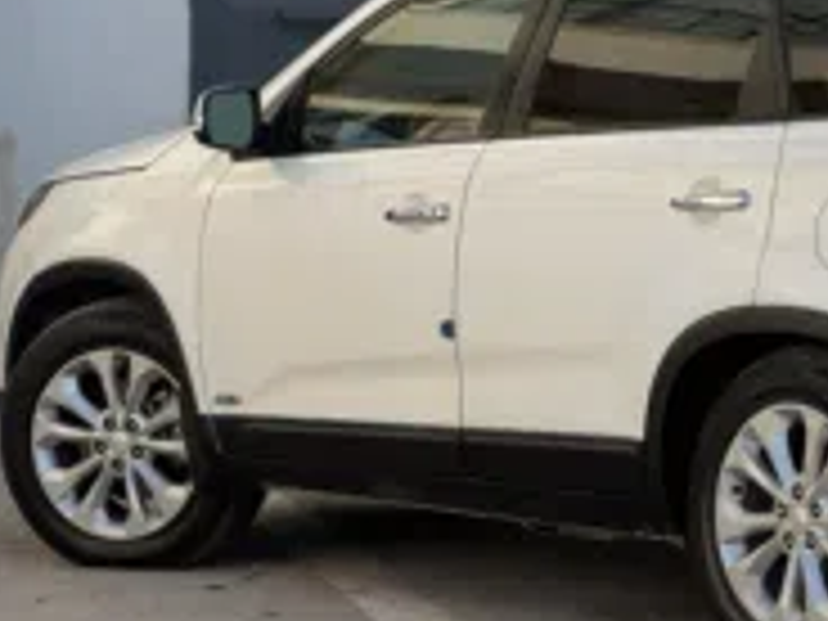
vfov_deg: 8.8
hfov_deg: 11.7
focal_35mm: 167
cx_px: 846
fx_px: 3995
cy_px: 27
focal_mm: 9
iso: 25
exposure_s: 1/471
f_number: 2.8
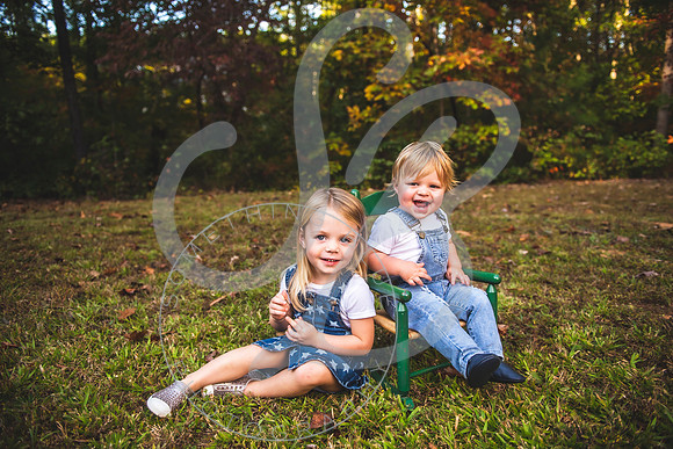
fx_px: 449
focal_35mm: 24
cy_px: 224
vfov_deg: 53.2
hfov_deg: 73.7
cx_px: 336
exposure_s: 1/200
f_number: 2.8
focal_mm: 24
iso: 100
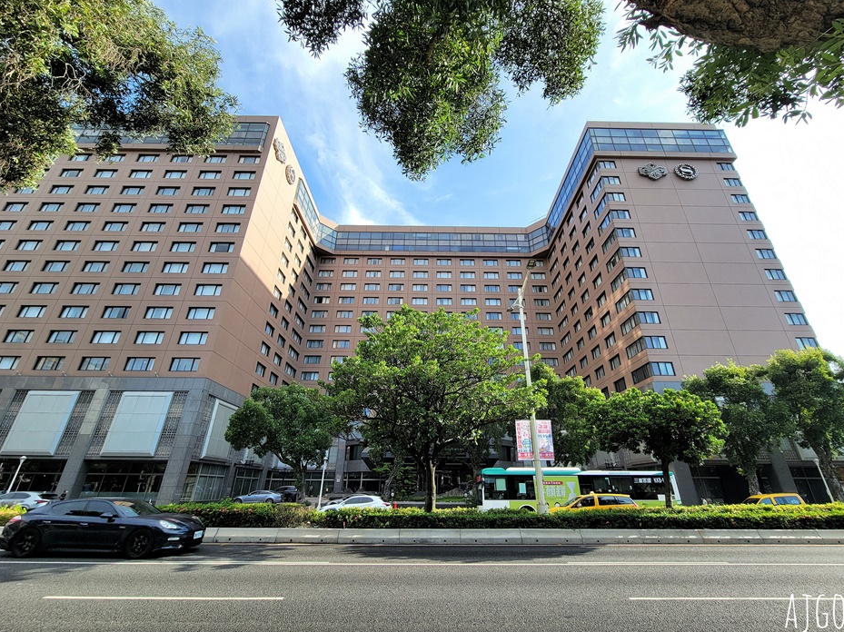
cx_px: 434
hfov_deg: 102.1
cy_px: 302
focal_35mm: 14
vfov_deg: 85.6
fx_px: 341
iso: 50
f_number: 2.2
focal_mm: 2.2
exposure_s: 1/659
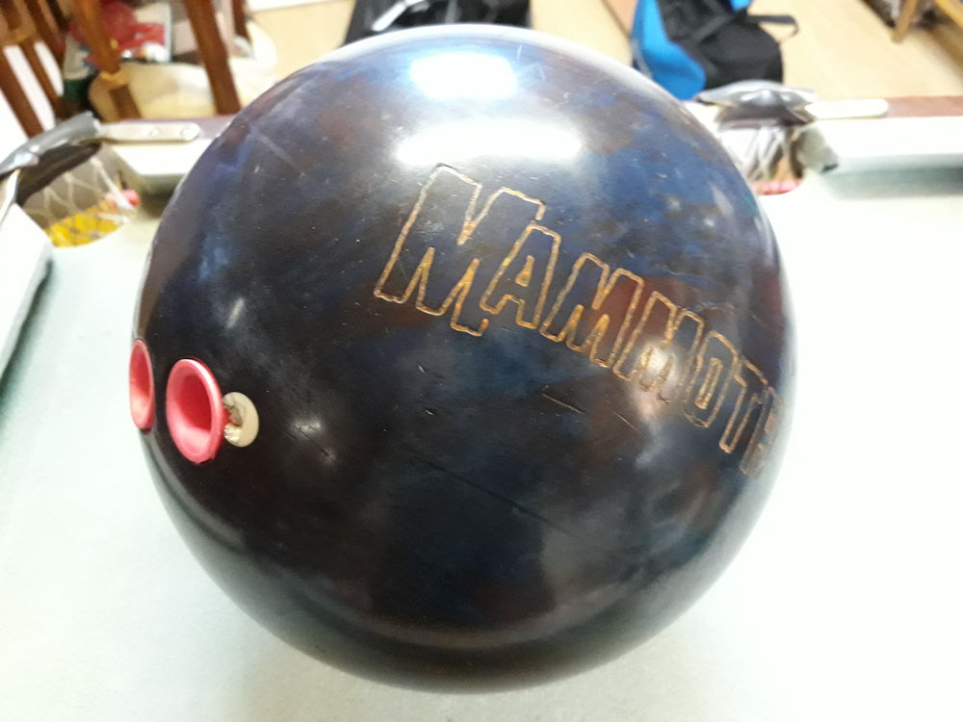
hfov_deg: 65.3
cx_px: 482
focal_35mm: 27
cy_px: 361
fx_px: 751
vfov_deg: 51.4
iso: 800
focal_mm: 3.71
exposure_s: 1/20
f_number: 1.7
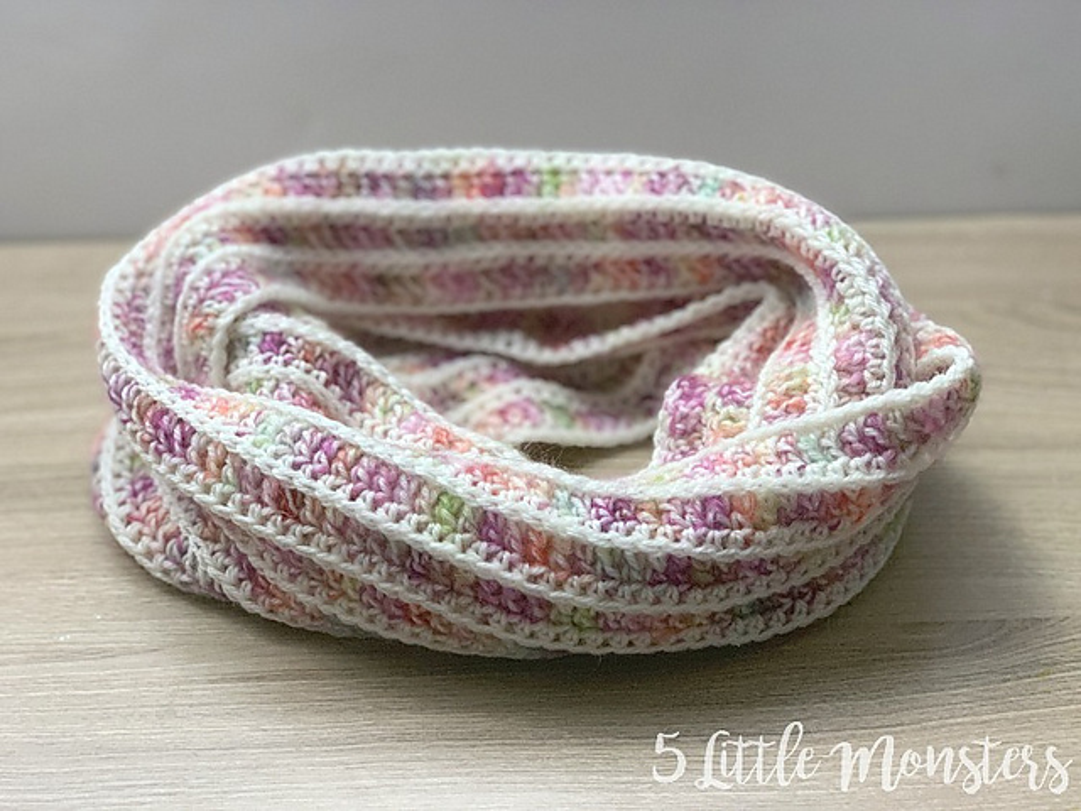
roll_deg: -0.4
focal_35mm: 52
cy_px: 406
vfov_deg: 28.0
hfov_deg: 36.8
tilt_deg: -32.3
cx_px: 540
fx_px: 1624
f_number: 2.4
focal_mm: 6
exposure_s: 1/60
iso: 200
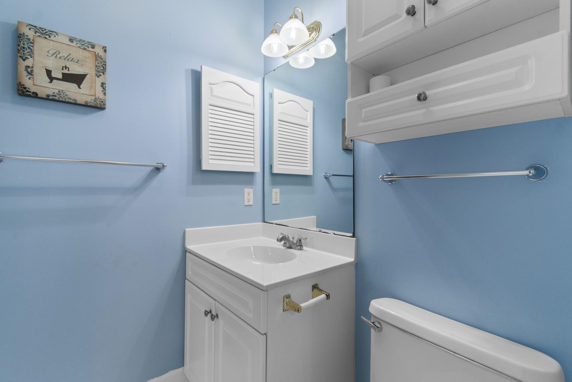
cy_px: 191
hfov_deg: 100.4
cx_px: 286
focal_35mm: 15
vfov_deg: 77.3
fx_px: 238
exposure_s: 1/8
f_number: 4.5
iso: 100
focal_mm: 10
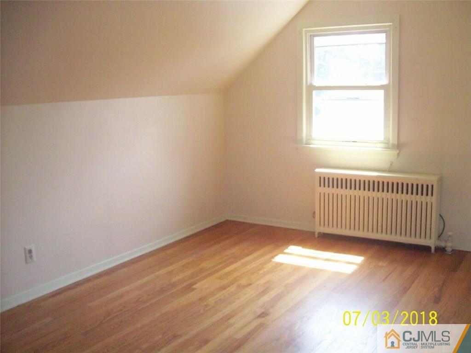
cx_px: 236
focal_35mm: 36
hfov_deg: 51.4
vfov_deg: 39.7
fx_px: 490
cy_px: 176
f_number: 2.7
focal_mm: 6
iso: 160
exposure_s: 1/95.6
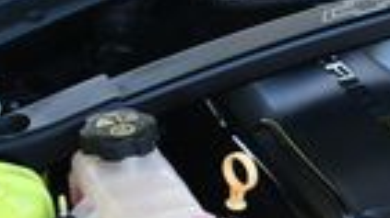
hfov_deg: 12.1
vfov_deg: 7.0
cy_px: 221
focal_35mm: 171
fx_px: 1767
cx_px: 542
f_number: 4.5
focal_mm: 18
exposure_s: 1/250
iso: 400
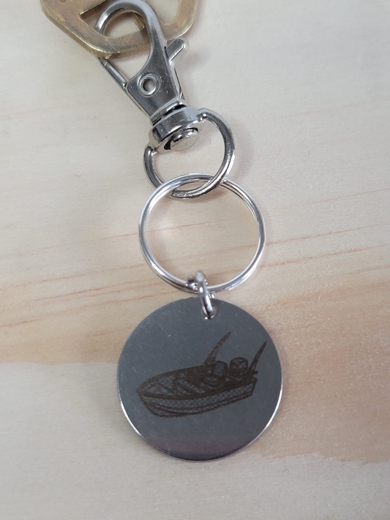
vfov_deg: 69.4
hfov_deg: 54.9
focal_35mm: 25
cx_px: 195
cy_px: 260
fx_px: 376
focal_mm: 7
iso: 160
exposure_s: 1/120
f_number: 1.8
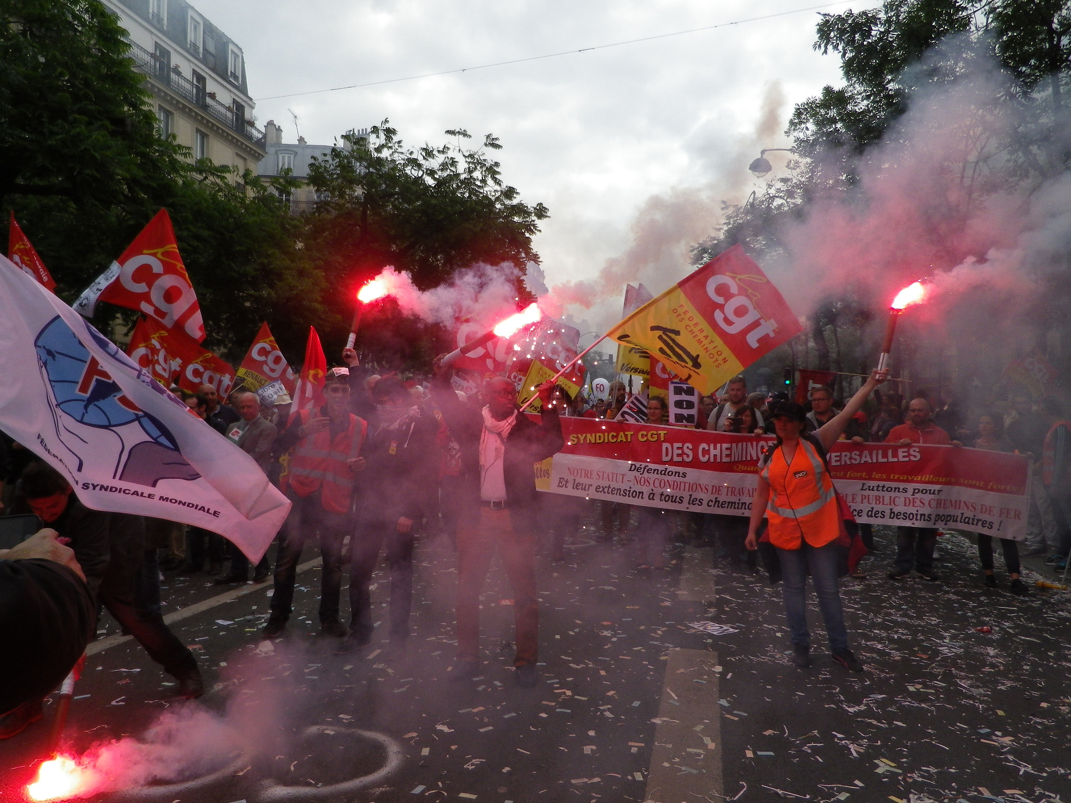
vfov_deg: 54.9
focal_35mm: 25
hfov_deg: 69.4
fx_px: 773
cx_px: 536
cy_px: 402
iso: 80
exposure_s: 1/800
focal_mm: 4.5
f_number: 3.5
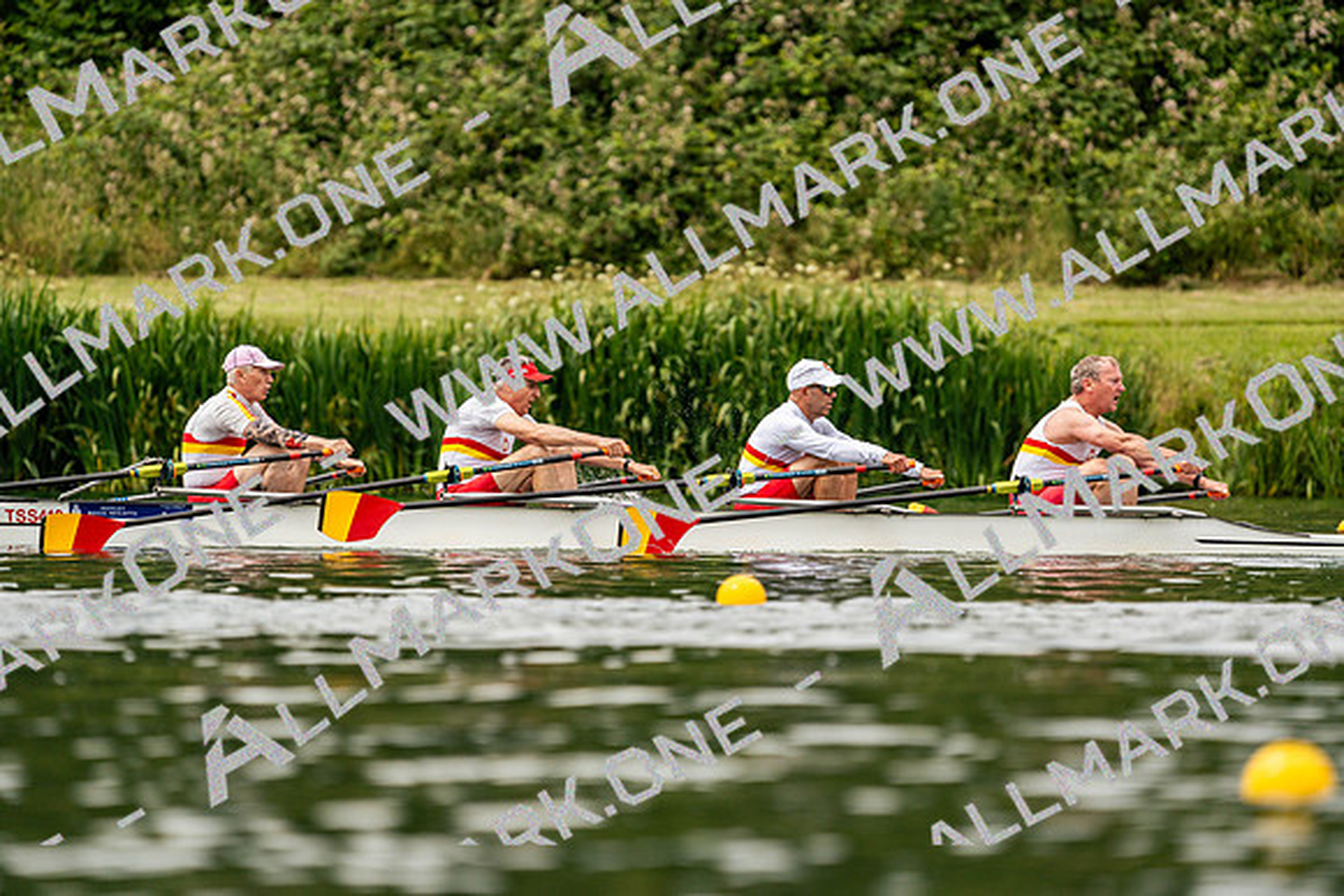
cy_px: 448
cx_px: 672
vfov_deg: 3.0
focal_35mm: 463
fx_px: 17289
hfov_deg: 4.5
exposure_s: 1/2000
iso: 320
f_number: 6.3
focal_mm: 463
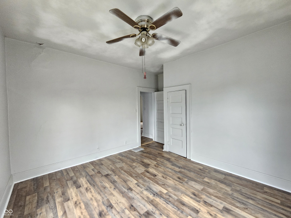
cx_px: 146
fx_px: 109
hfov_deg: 106.2
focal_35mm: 13
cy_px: 109
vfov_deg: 89.9
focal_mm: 2.2
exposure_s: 1/24
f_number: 2.2
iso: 640
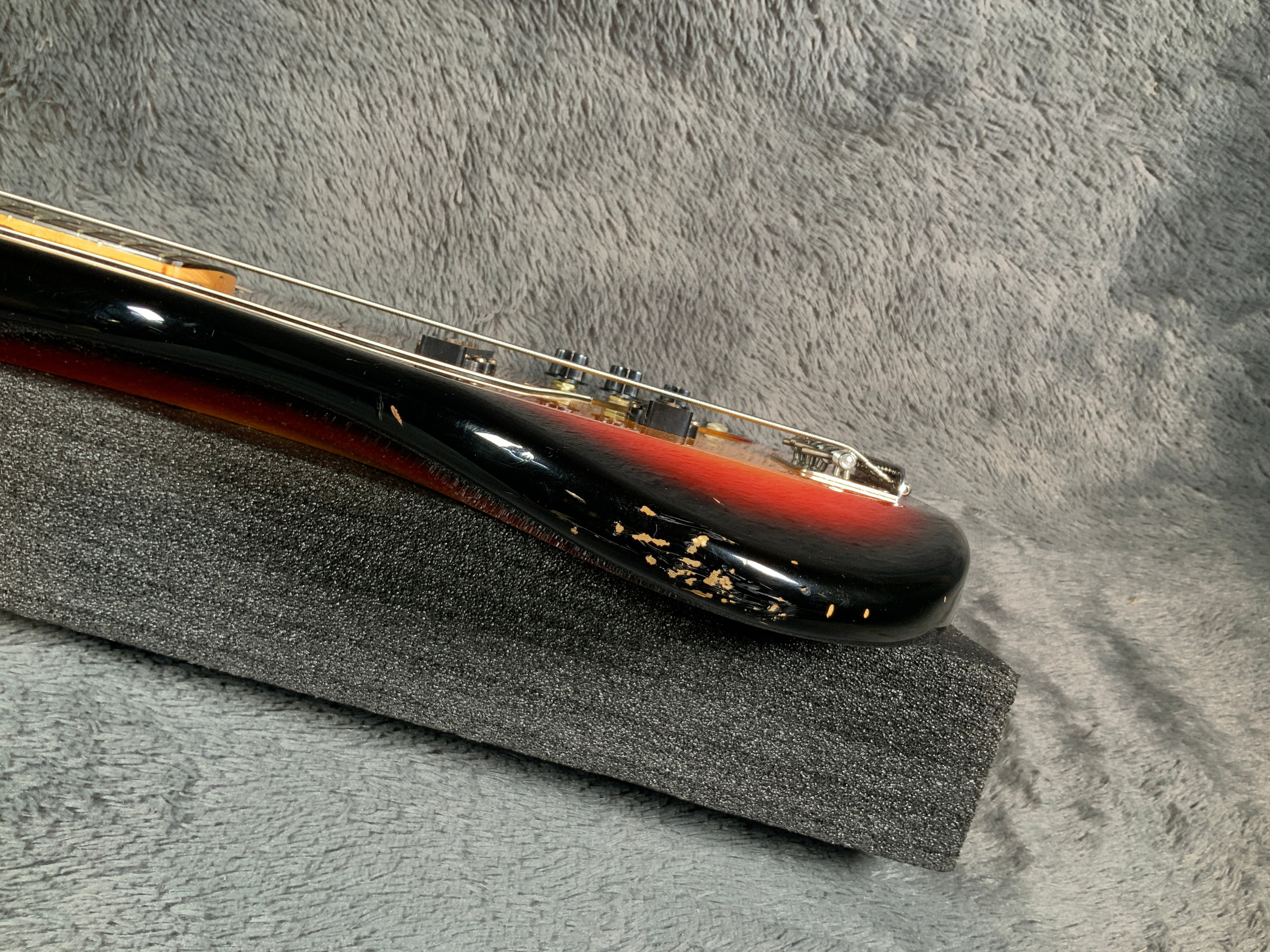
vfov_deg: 48.2
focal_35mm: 29
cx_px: 635
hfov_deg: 61.7
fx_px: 1064
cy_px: 476
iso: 64
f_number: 1.8
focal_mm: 3
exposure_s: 1/62
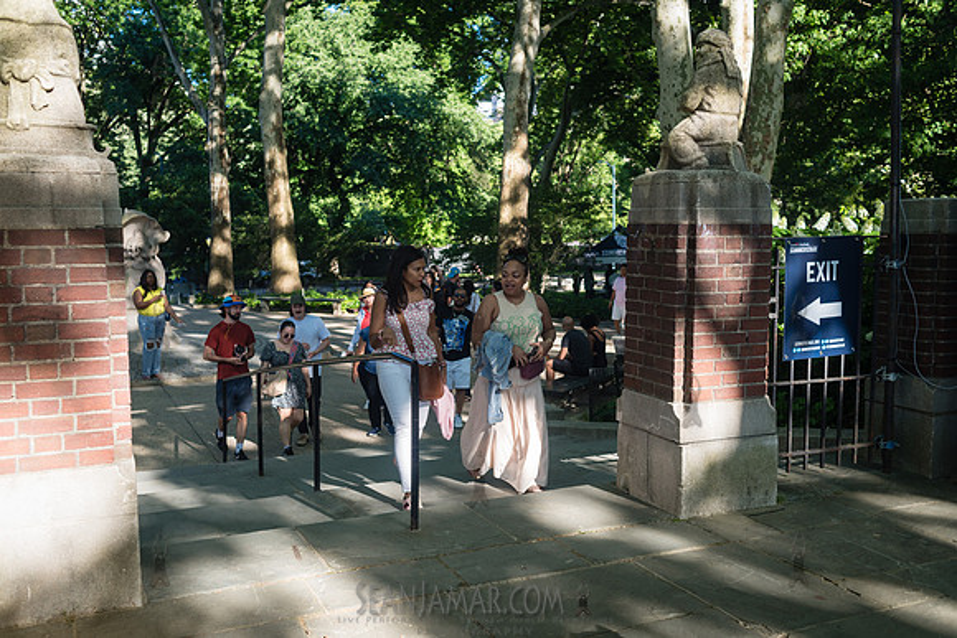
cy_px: 319
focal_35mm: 35
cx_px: 478
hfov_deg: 54.4
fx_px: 931
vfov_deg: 37.9
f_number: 3.5
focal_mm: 35
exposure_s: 1/400
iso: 200
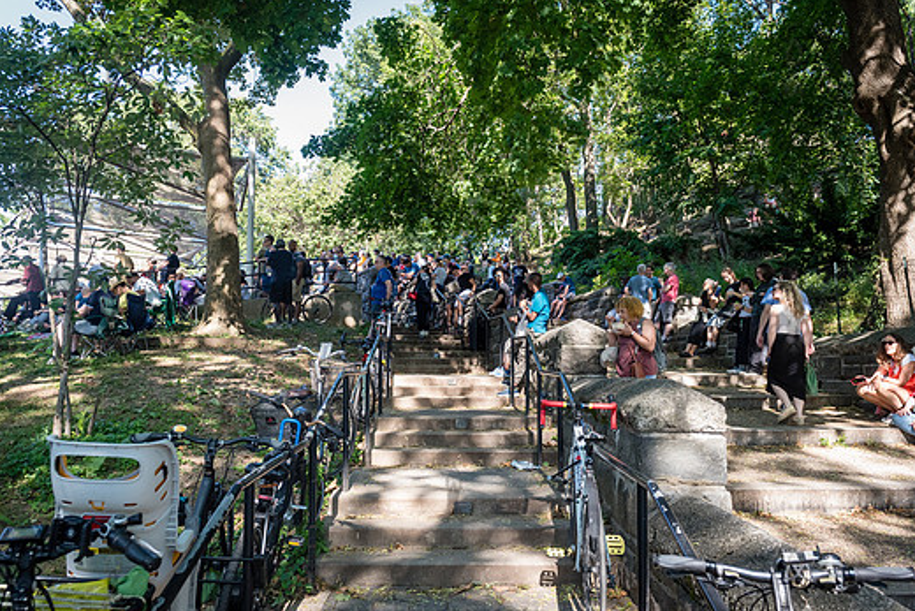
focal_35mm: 27
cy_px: 321
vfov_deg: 47.9
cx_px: 452
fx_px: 686
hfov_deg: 67.4
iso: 1250
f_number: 4
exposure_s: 1/640
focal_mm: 24
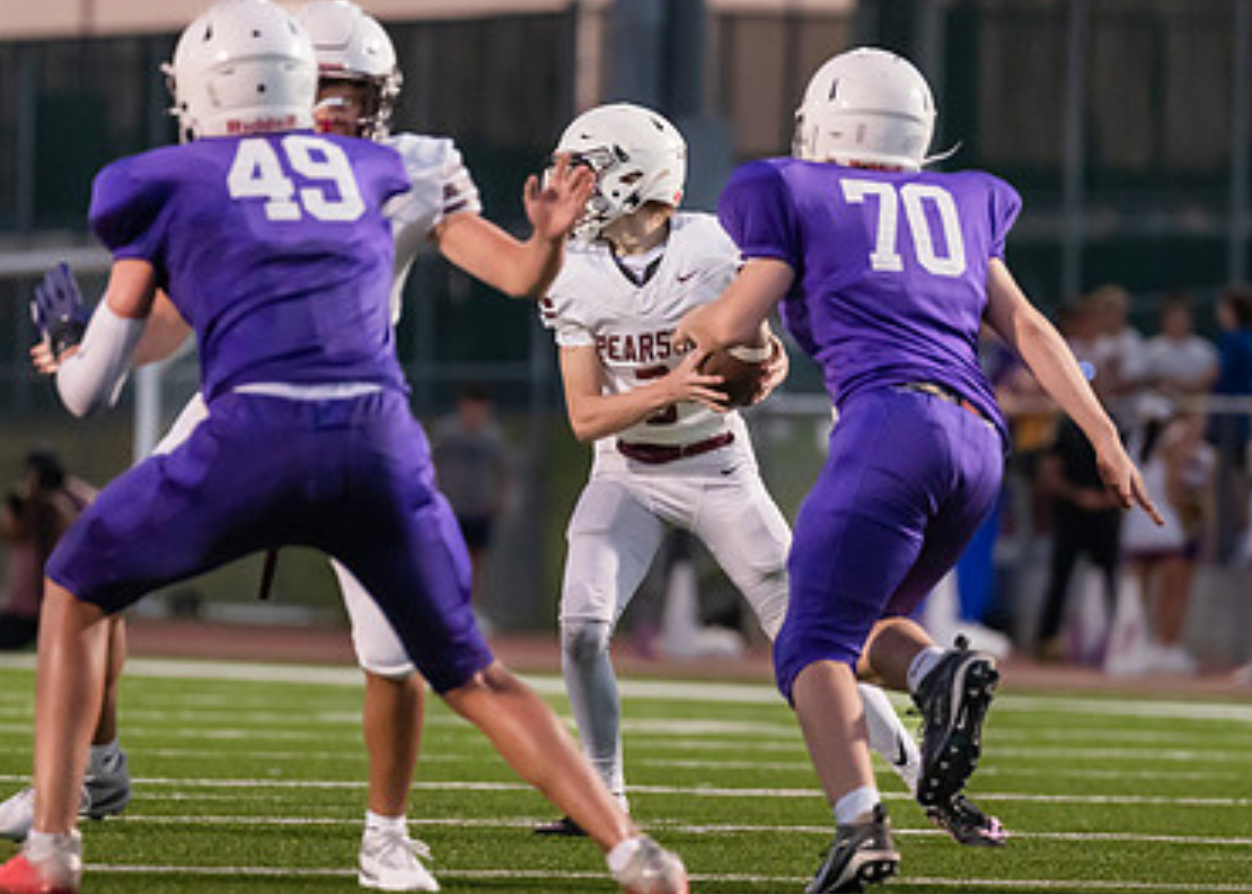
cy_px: 439
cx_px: 722
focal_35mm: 436
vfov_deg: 3.3
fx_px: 15498
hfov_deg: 4.6
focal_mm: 200
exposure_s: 1/1250
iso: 3200
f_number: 2.8
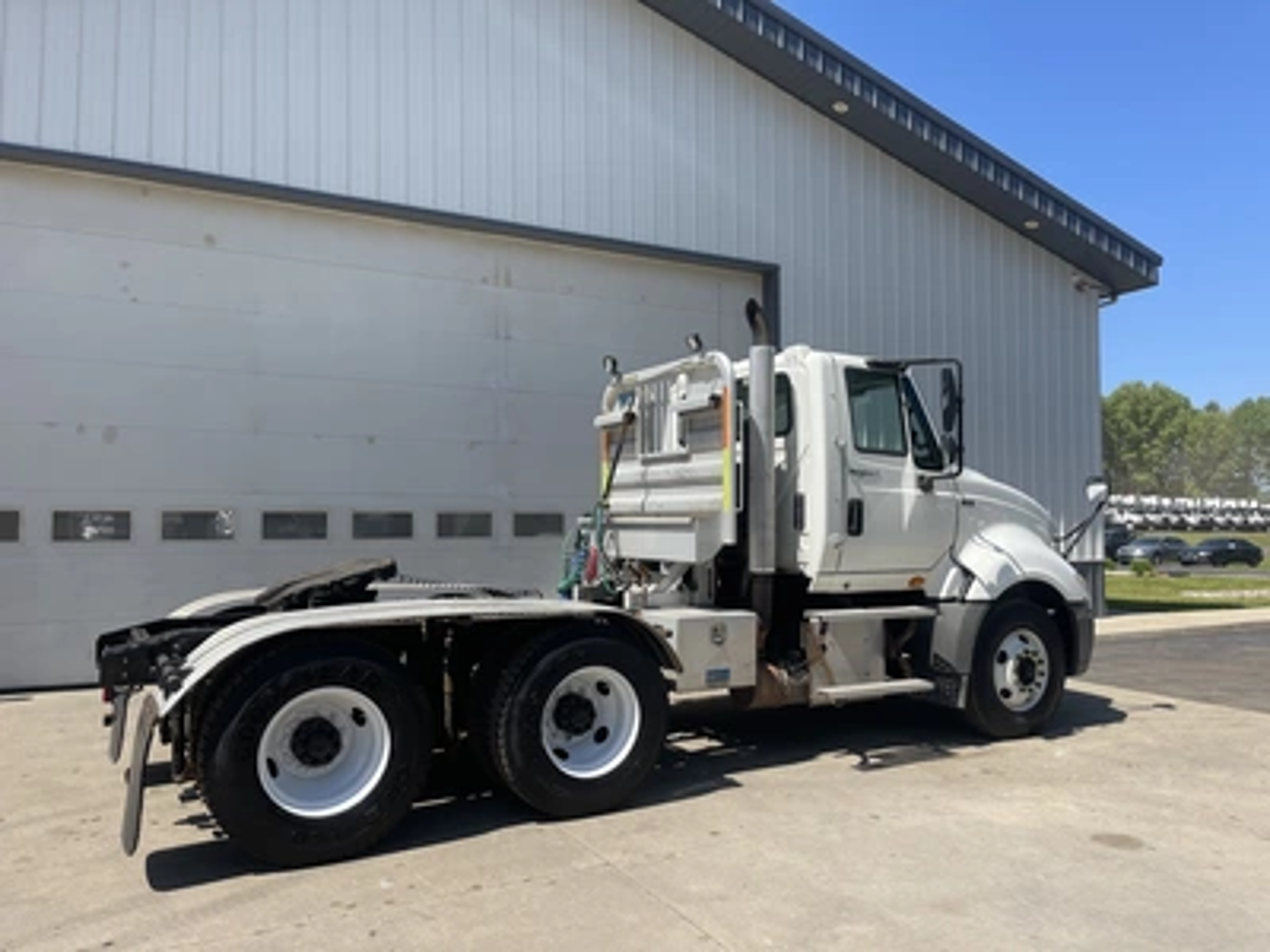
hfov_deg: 69.4
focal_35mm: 25
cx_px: 635
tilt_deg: +1.9
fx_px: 917
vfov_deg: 54.9
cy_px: 476
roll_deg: -0.7
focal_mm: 5.1
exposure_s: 1/2786
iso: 32
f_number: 1.6
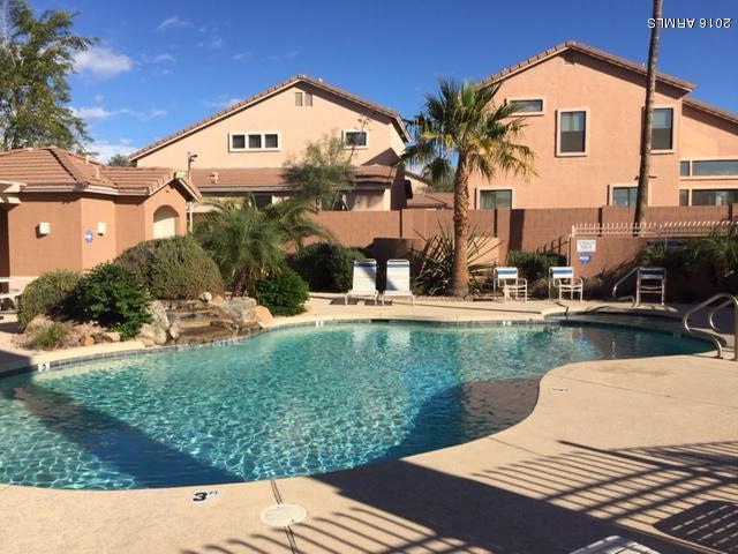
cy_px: 277
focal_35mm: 29
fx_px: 618
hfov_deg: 61.7
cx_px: 369
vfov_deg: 48.2
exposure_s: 1/2475
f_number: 2.2
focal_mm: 4.15
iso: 32
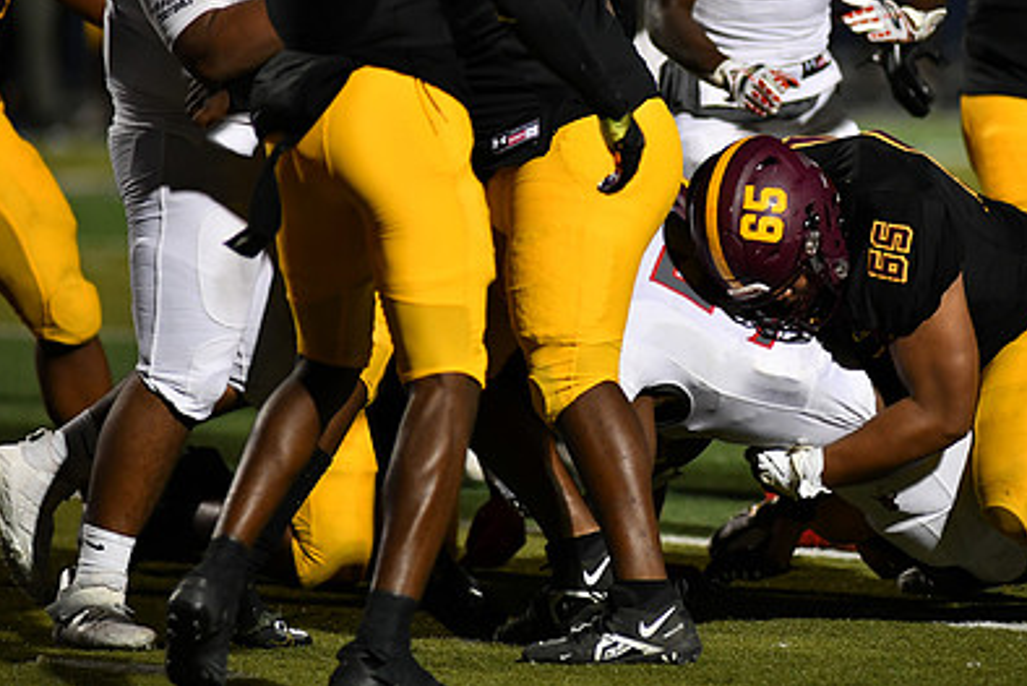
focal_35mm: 442
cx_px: 691
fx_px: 12613
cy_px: 186
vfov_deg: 3.1
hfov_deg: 4.7
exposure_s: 1/1000
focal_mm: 300
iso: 2500
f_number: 2.8
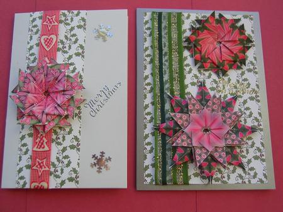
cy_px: 106
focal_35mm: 41
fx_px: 335
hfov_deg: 45.8
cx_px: 142
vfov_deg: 35.2
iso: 50
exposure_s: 1/117
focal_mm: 6.5
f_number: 3.2
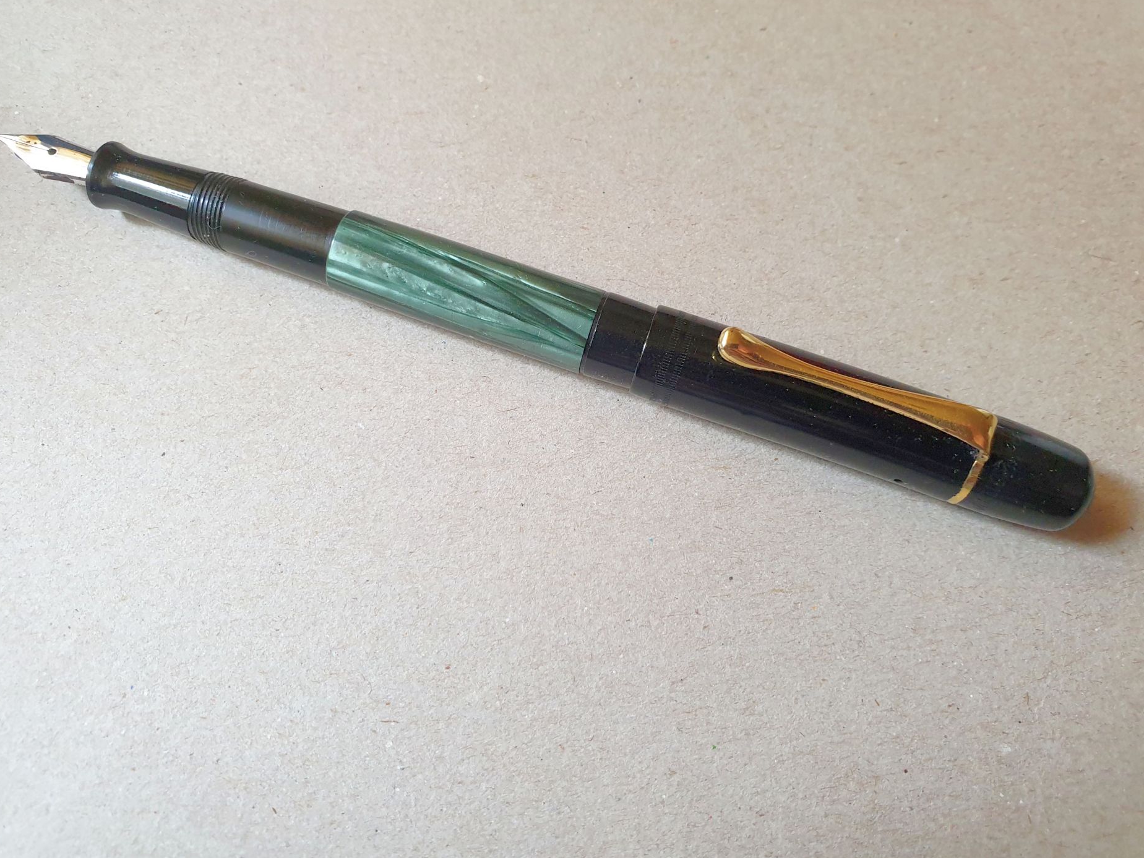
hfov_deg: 65.3
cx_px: 556
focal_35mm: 27
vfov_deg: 51.4
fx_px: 892
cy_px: 419
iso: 250
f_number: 2.4
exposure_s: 1/35
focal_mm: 4.3
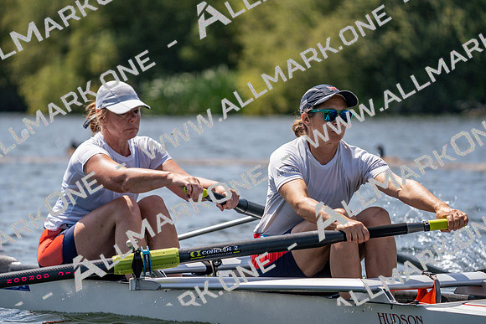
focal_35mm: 261
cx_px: 243
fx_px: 3524
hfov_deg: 7.9
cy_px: 162
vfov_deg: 5.3
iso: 250
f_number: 5.6
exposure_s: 1/2000
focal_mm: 261
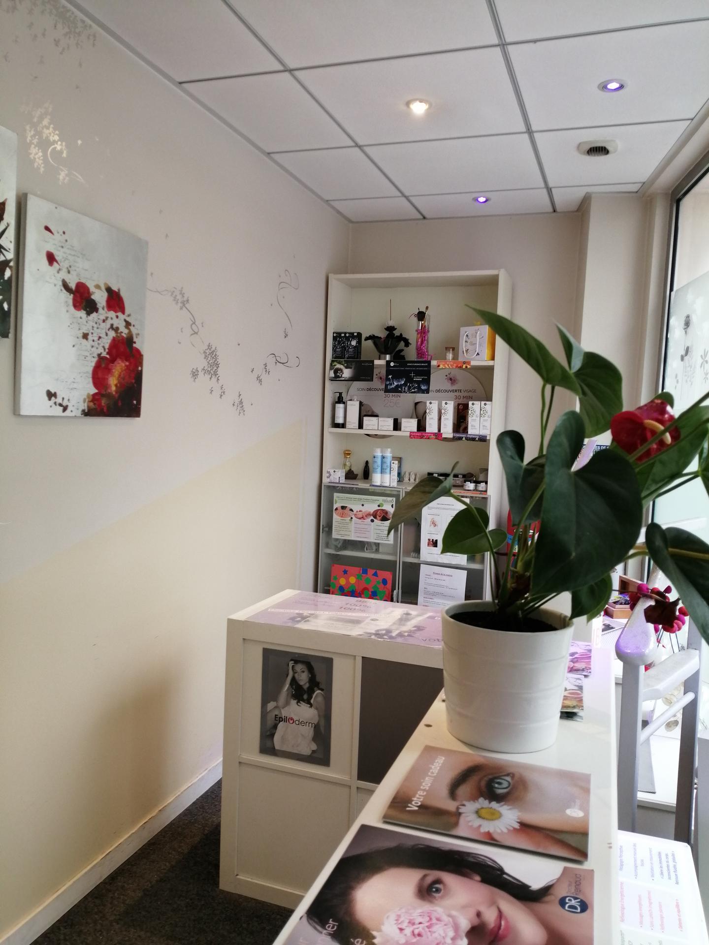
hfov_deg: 53.1
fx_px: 710
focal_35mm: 26
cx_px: 354
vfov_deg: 67.3
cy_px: 472
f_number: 1.8
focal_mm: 3.62
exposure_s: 1/33.3
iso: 80
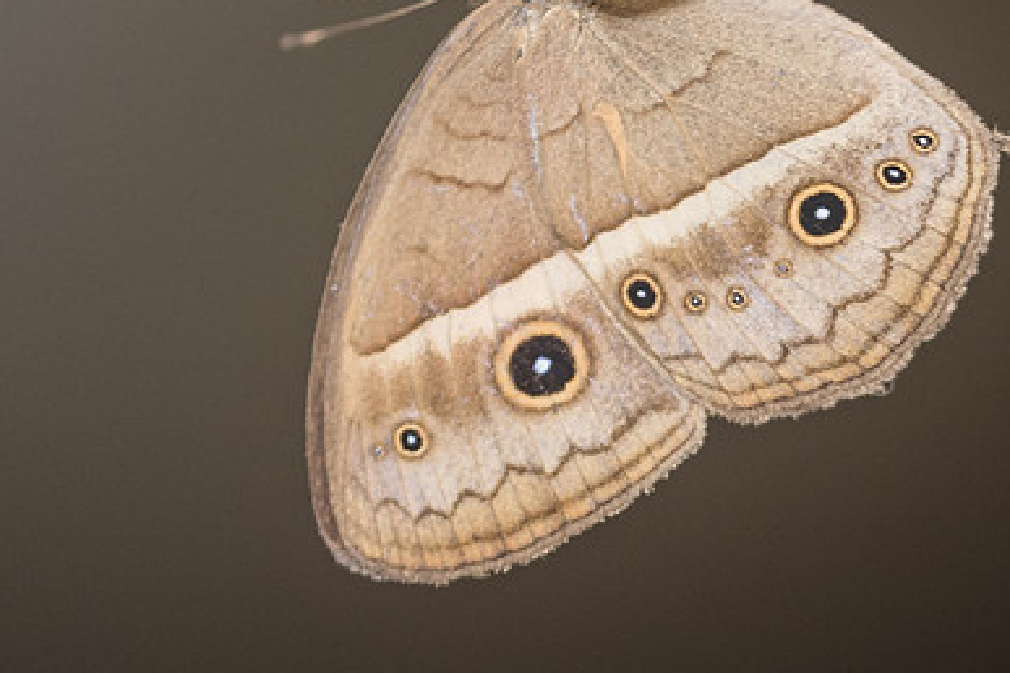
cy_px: 259
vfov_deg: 2.2
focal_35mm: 613
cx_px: 757
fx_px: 17197
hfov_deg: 3.4
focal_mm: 150
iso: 800
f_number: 3.5
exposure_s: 1/60
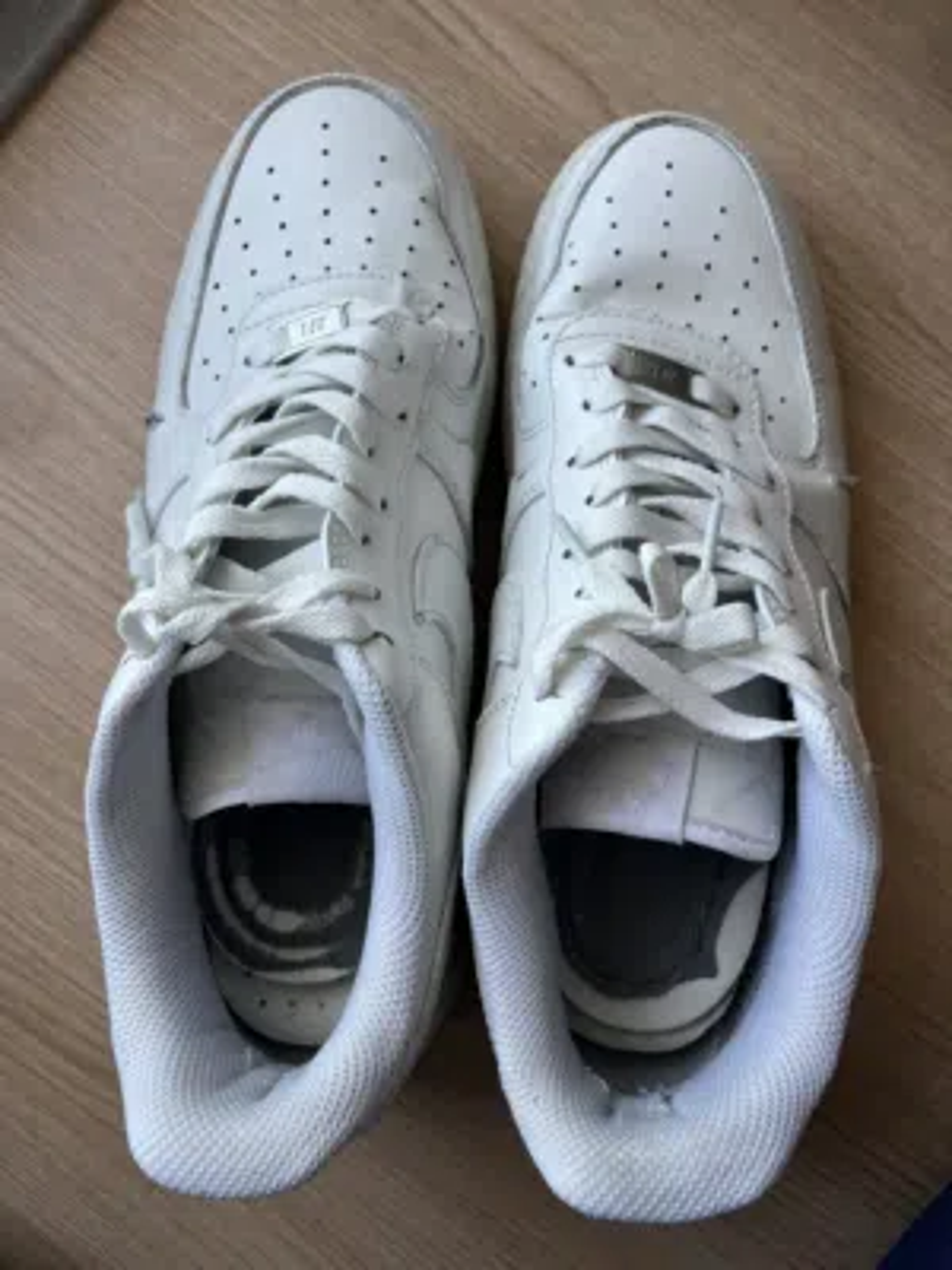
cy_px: 635
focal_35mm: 26
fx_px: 953
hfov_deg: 53.1
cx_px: 476
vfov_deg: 67.3
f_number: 1.6
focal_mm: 5.1
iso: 64
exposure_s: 1/122
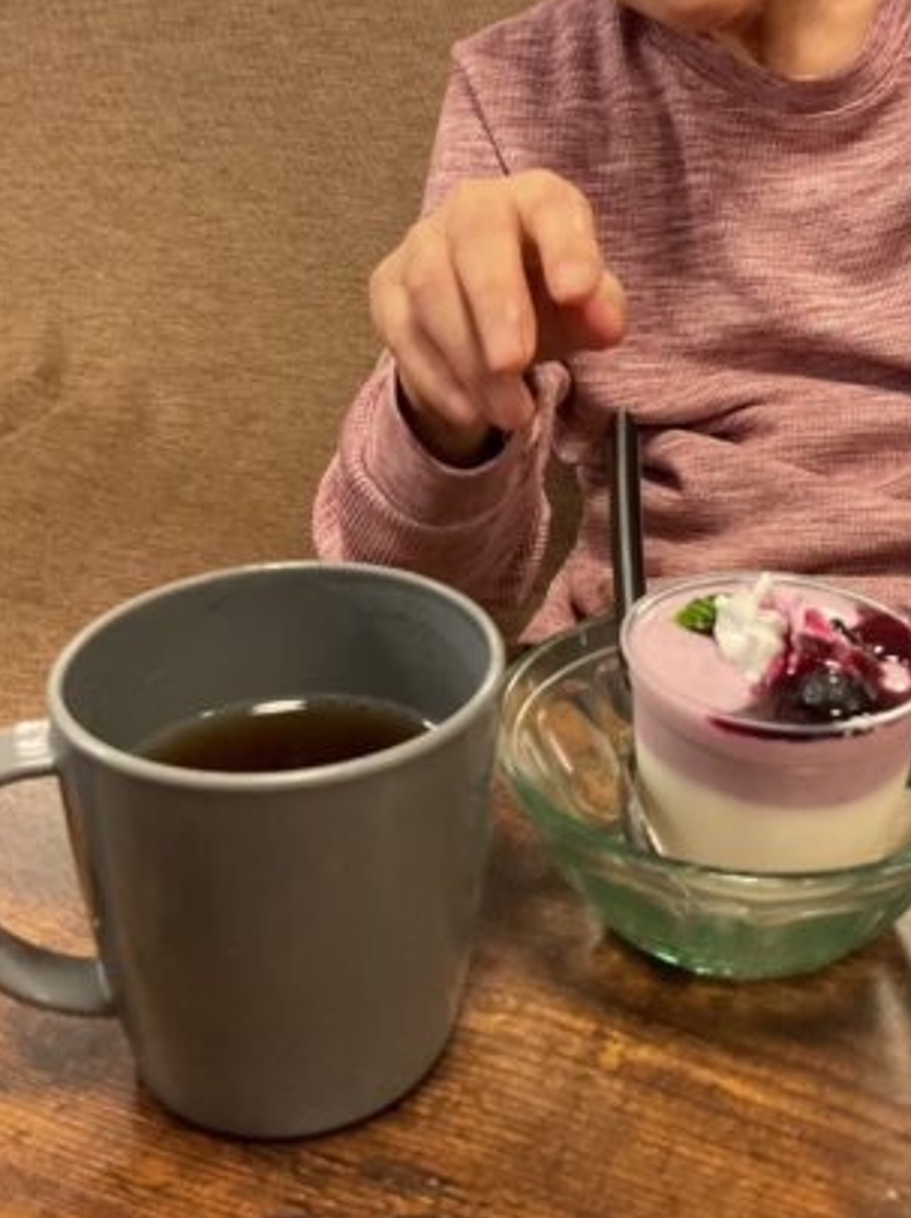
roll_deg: -0.4
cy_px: 394
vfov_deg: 43.2
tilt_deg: -18.8
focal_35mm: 43
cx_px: 616
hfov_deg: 33.2
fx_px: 1511
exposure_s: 1/60
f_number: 1.8
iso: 200
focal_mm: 3
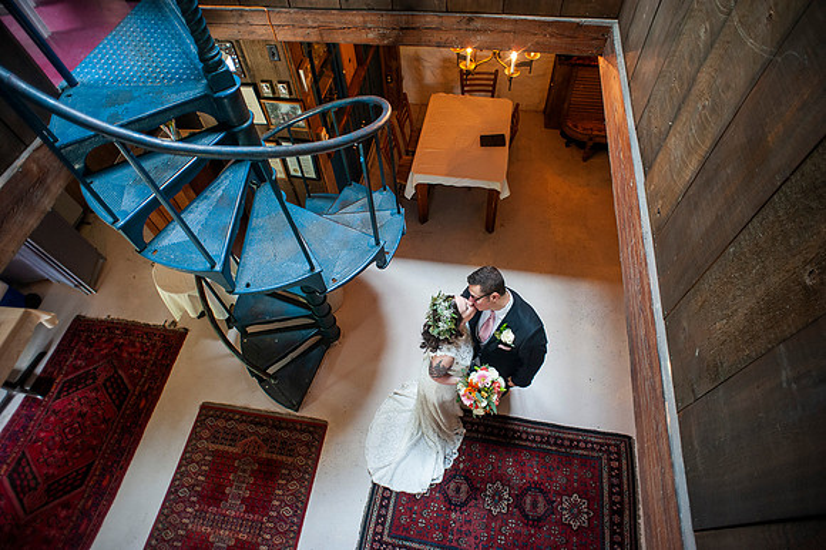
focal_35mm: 20
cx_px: 413
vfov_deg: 61.9
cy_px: 275
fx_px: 459
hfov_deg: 84.0
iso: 1000
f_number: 2.8
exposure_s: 1/60
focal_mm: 20
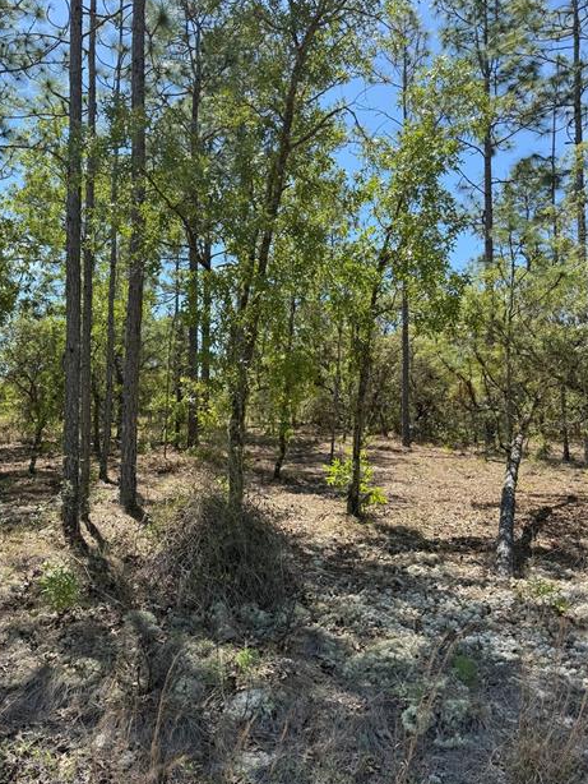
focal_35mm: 30
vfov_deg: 59.9
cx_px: 233
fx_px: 679
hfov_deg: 46.5
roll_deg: -0.4
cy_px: 423
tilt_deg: +4.9
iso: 80
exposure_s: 1/1727
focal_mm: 6.76
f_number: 1.78
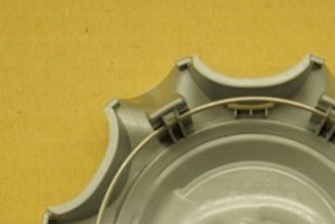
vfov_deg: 14.6
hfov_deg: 22.2
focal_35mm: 91
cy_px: 270
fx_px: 847
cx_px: 253
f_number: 4
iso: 400
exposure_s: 1/50
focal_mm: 24
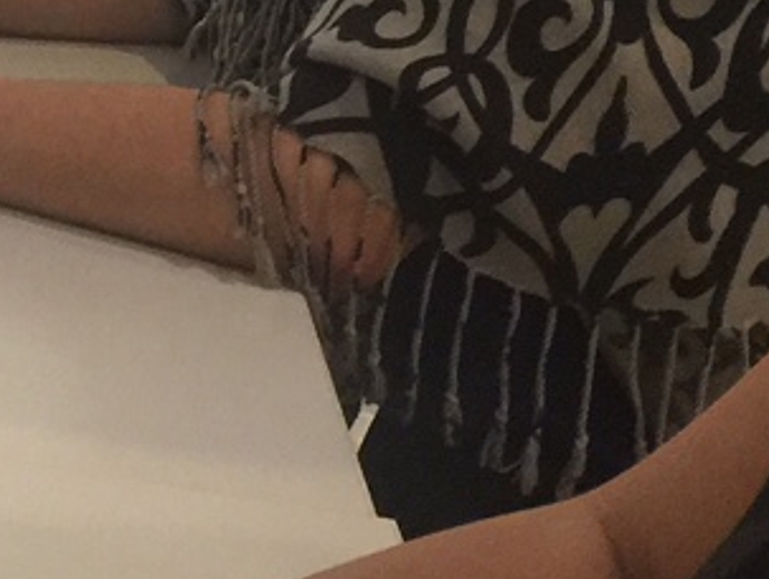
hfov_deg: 11.9
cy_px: 48
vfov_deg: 9.5
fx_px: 3470
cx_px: -480
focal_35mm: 156
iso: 100
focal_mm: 4.15
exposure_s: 1/17
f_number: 2.2
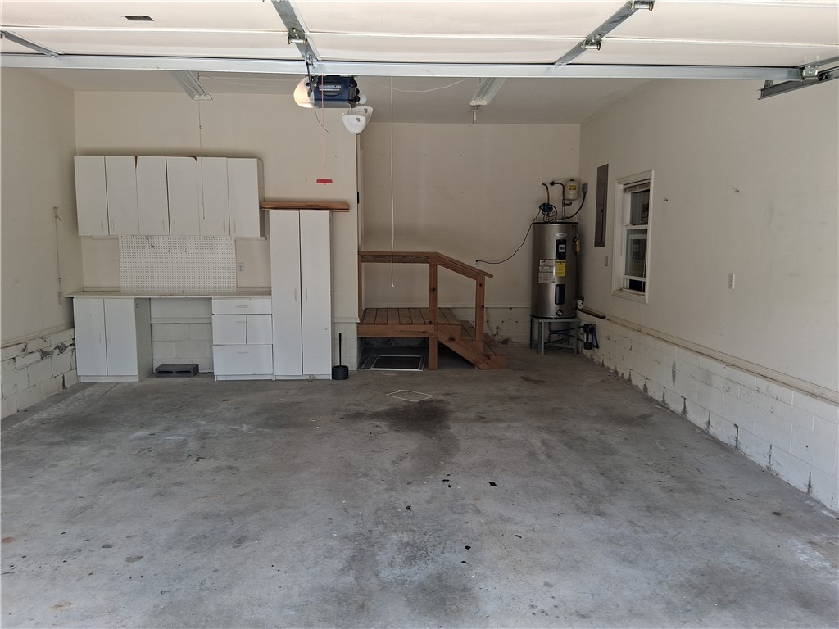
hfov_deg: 67.3
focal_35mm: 26
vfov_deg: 53.1
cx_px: 420
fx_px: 630
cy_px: 314
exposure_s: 1/120
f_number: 1.8
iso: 32
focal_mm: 3.98
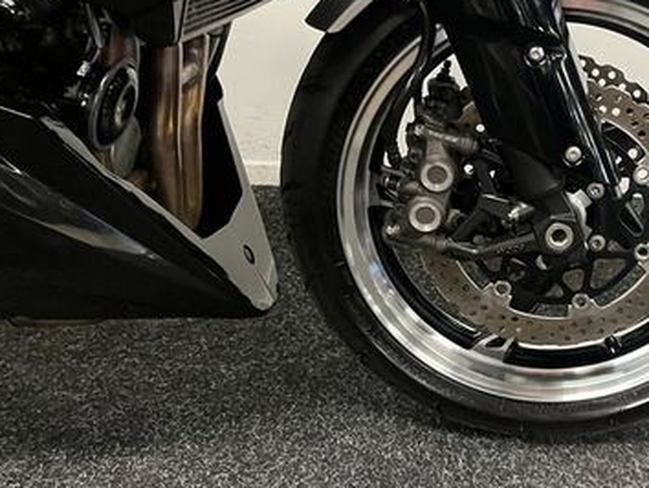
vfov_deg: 30.8
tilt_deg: -22.6
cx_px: 546
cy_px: 194
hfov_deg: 38.4
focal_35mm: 47
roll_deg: -3.8
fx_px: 882
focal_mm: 5.1
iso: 250
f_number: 1.6
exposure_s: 1/50
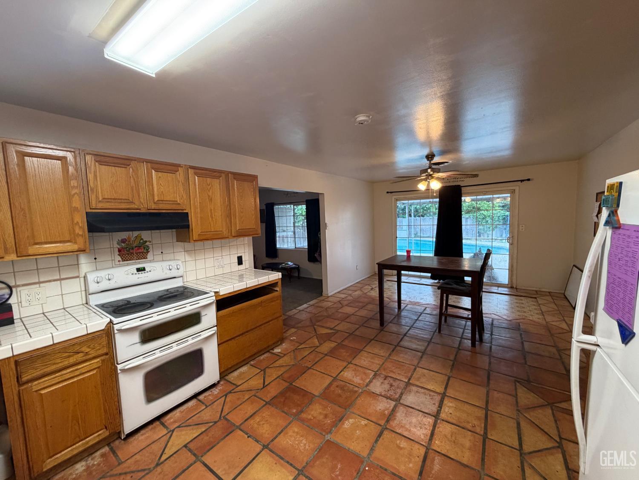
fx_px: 258
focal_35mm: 14
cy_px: 240
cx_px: 320
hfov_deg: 102.1
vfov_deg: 85.7
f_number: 2.2
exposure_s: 1/60
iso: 250
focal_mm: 2.22
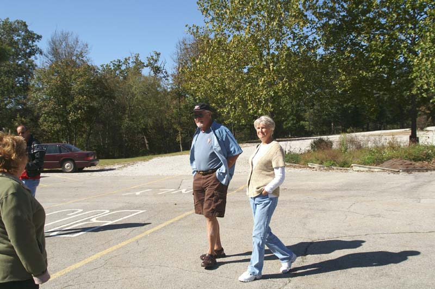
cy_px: 144
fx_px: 435
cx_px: 218
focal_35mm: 36
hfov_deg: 53.2
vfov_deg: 36.8
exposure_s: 1/250
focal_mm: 24
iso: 100
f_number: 6.7
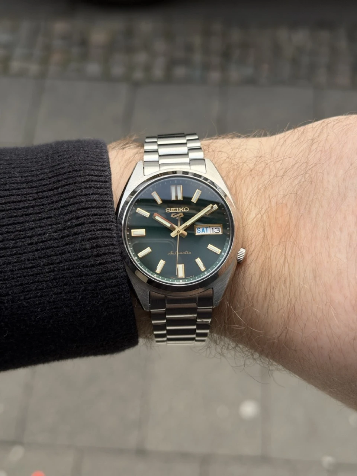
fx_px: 660
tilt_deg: -63.6
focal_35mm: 48
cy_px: 238
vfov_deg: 39.7
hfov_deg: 30.3
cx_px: 178
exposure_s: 1/216
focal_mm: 6.76
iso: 64
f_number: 1.78
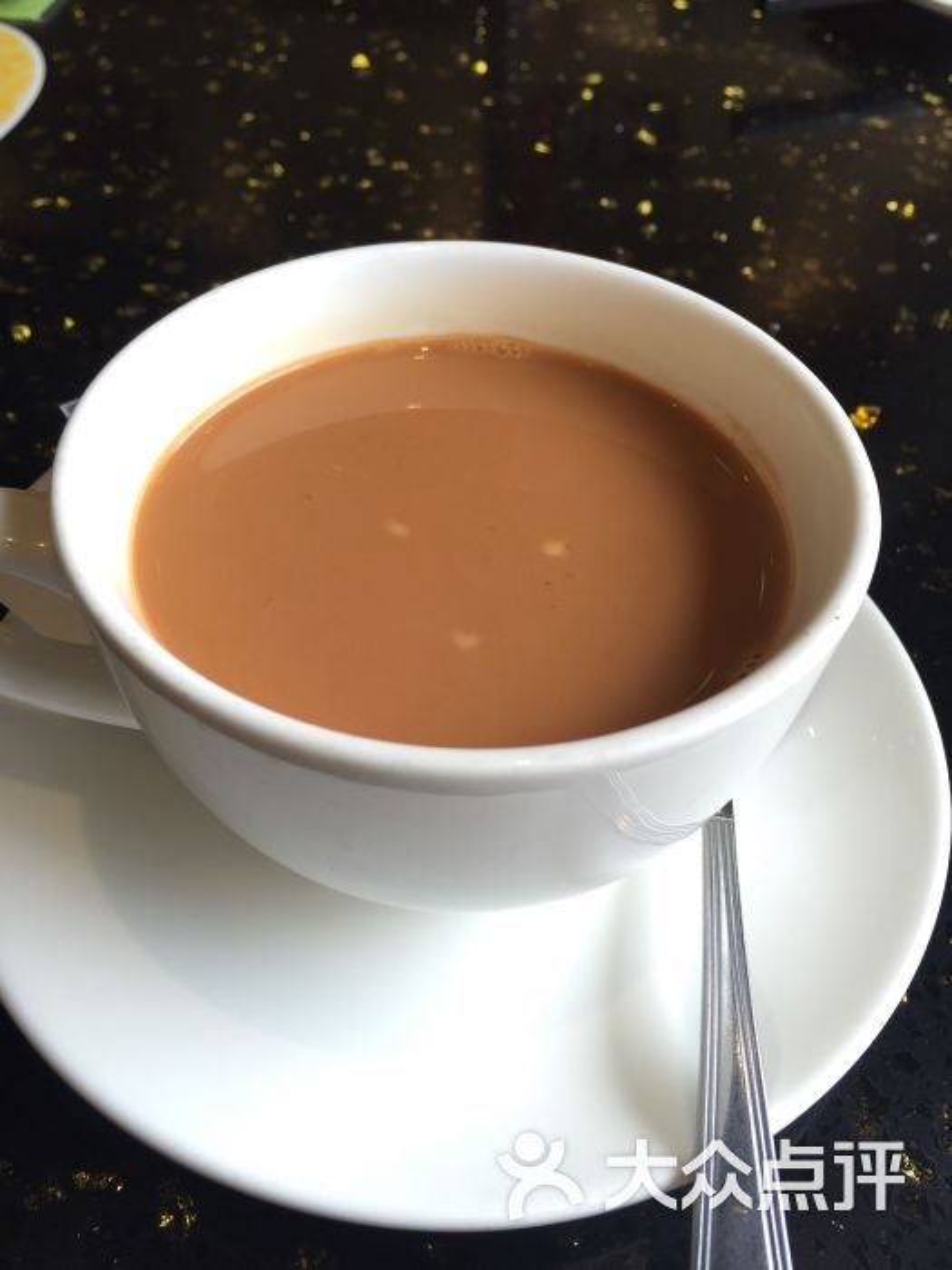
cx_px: 476
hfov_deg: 48.2
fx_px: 1063
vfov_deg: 61.7
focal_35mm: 29
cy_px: 635
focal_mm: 4.15
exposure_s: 1/100
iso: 40
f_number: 2.2
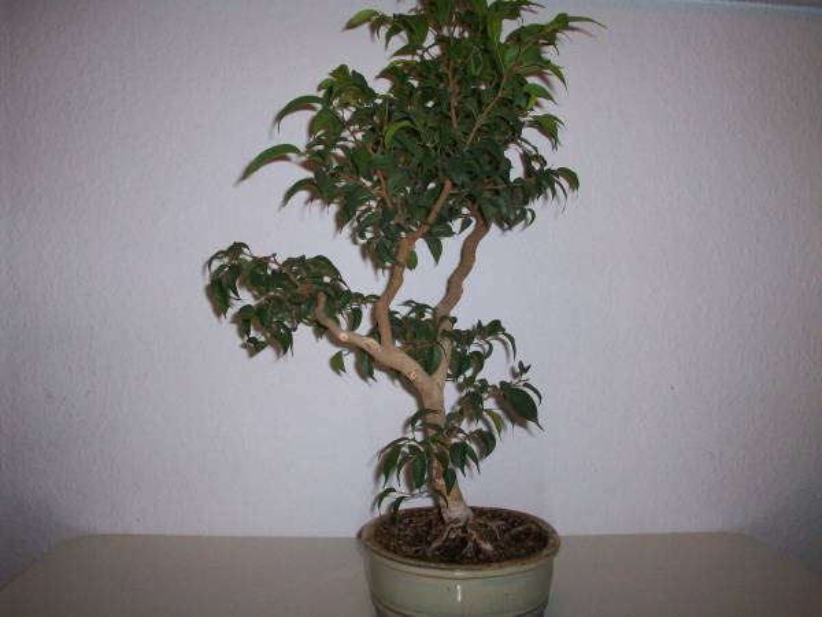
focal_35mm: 37
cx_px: 411
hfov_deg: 50.1
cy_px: 308
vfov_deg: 38.7
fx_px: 879
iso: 160
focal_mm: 6.2
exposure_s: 1/64
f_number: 2.8
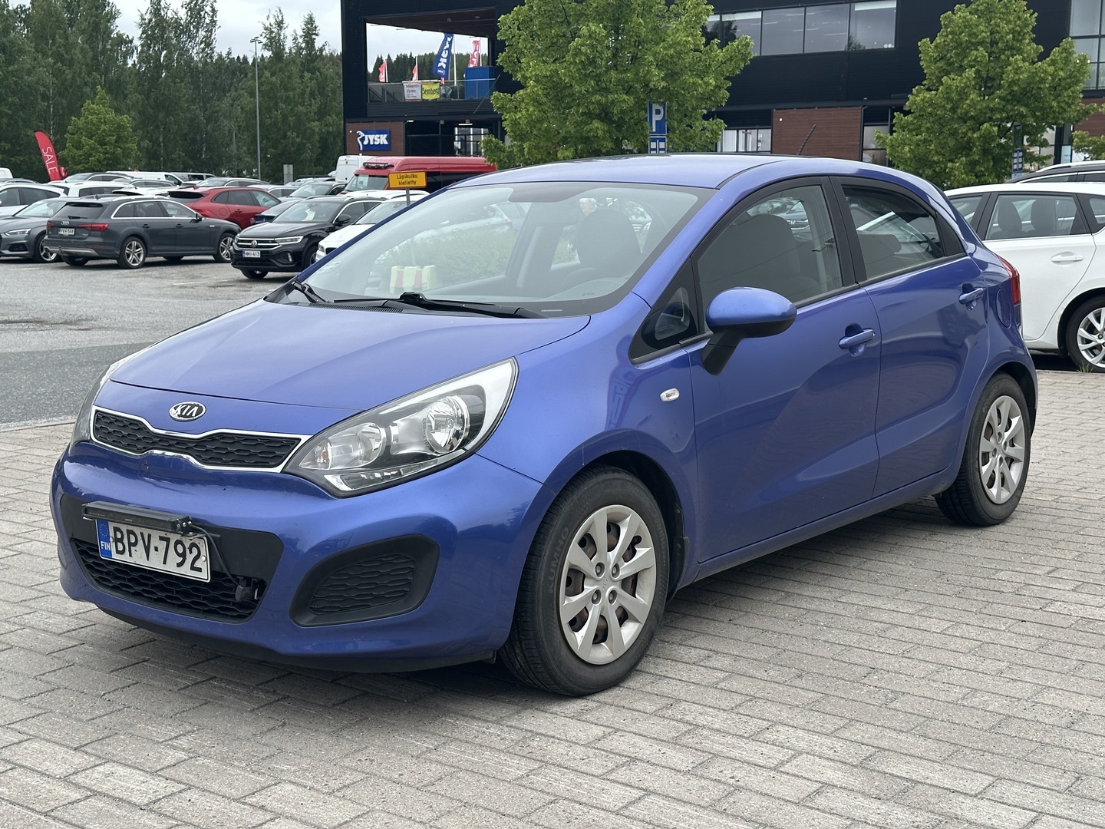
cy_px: 414
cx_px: 552
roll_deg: -0.6
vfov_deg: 30.3
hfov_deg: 39.7
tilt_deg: -8.8
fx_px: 1532
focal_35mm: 48
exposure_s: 1/1085
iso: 64
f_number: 1.78
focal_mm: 6.86
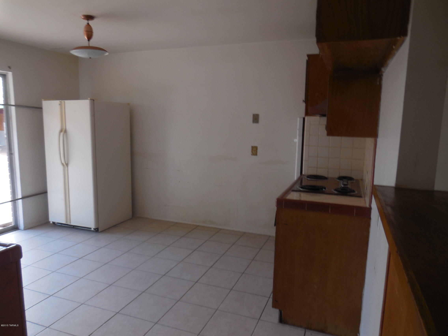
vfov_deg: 54.9
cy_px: 168
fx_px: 324
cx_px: 224
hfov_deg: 69.4
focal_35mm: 25
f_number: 3.1
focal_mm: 4.5
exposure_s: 1/50
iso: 125
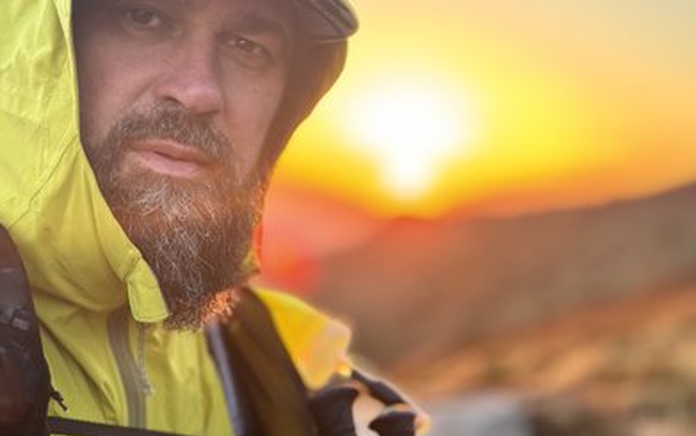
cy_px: 210
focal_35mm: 52
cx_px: 347
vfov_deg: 24.9
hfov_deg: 38.8
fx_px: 987
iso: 64
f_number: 1.78
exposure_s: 1/172
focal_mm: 6.76
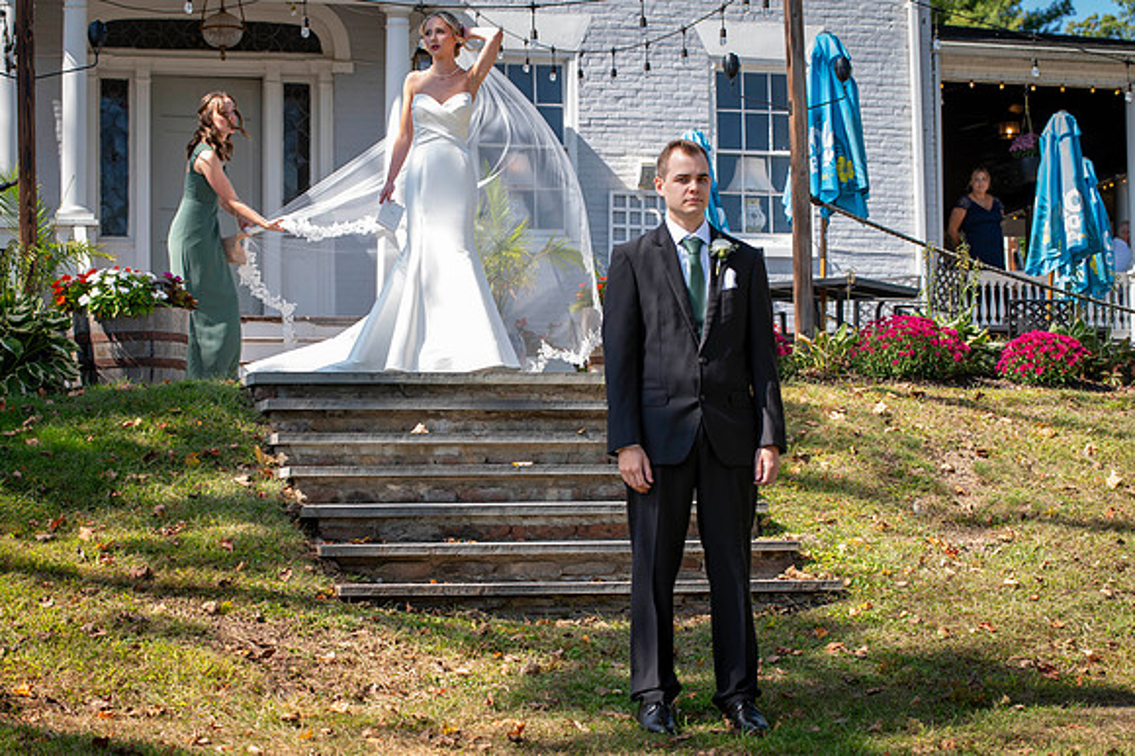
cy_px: 423
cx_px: 576
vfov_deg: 17.3
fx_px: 2489
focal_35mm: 79
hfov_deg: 25.7
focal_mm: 70
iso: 50
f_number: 5
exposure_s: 1/100
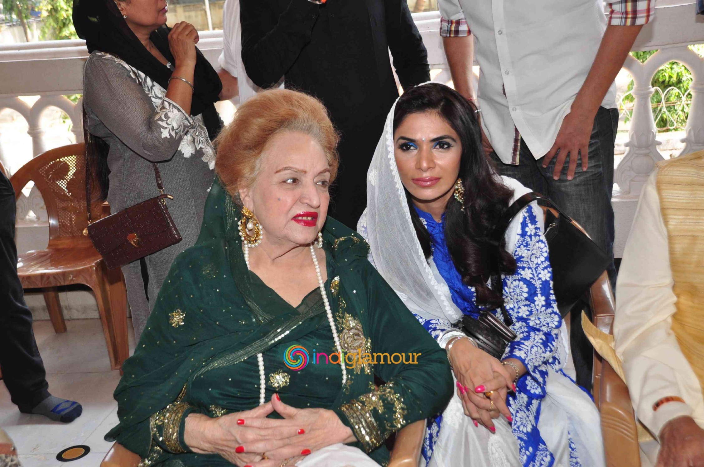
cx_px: 352
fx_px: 938
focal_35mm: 48
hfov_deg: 41.2
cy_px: 234
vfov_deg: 28.0
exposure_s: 1/160
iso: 400
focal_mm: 32
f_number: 7.1
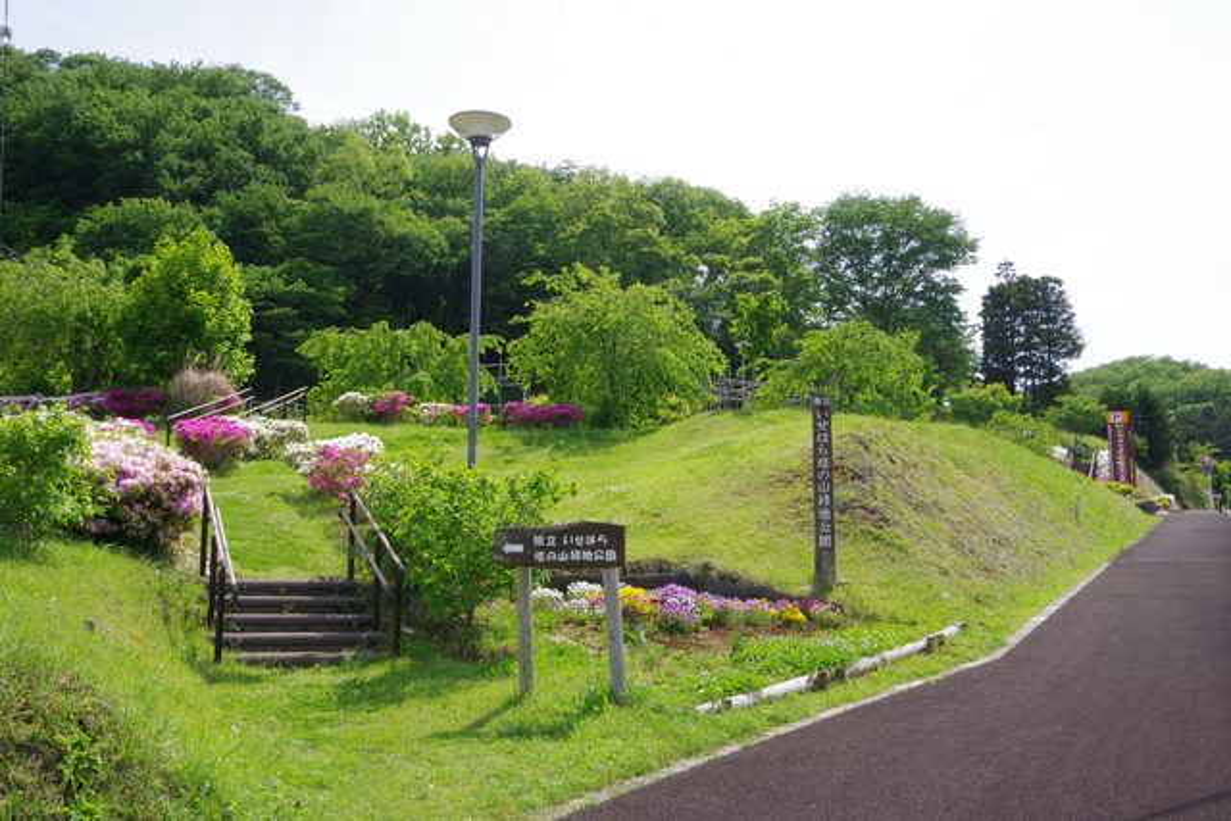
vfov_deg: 36.9
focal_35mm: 36
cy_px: 410
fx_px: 1231
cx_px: 616
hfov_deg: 53.1
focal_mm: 24
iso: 400
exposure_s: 1/60
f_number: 22
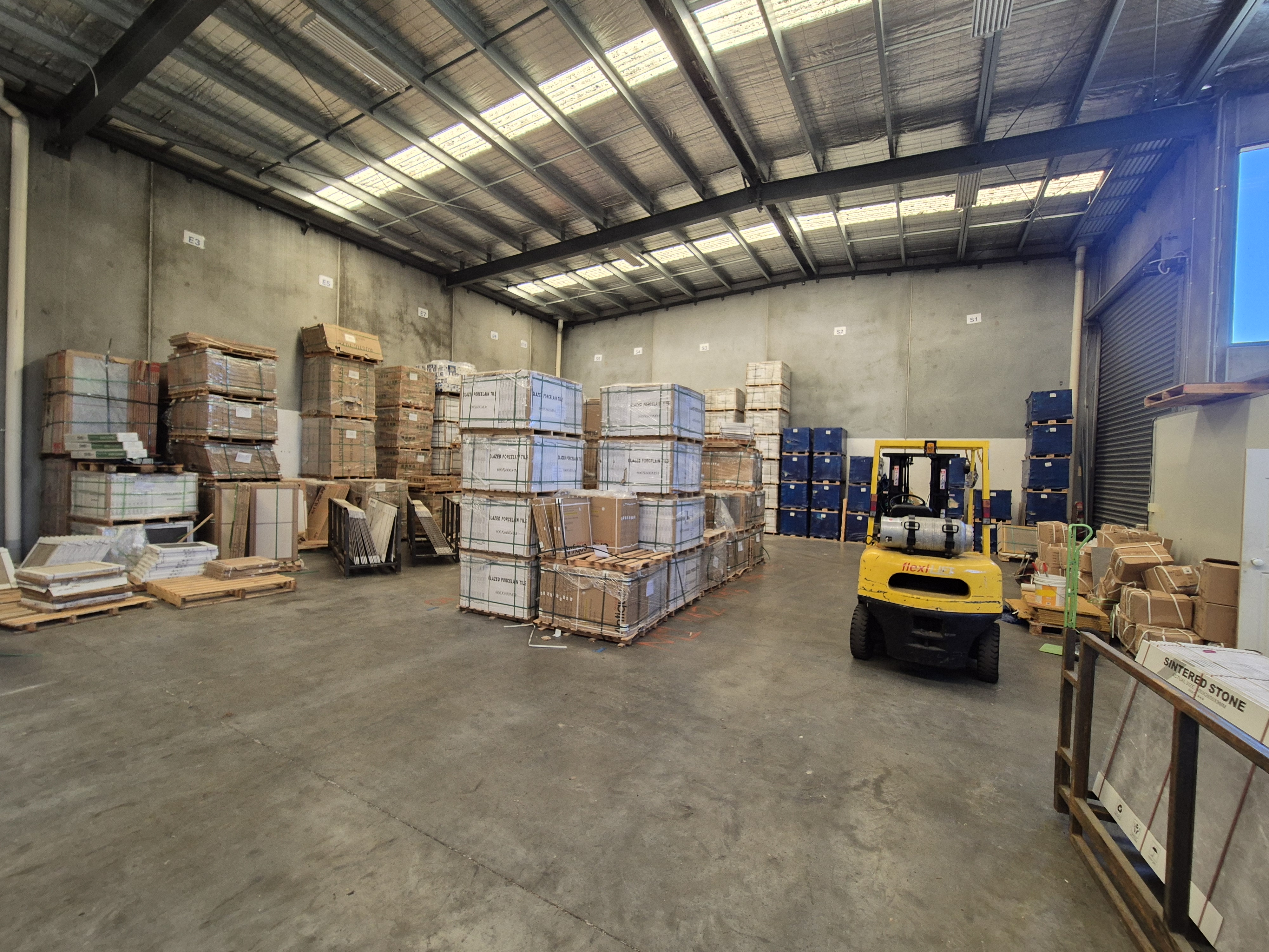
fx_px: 477
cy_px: 476
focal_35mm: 13
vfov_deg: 89.9
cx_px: 634
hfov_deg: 106.2
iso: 200
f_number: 2.2
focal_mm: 2.2
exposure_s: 1/50
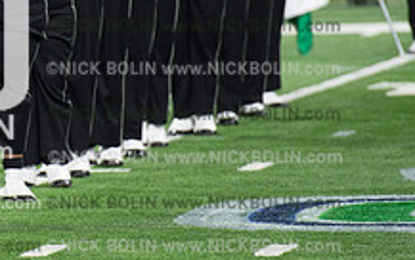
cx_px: -107
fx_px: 6169
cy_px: 69
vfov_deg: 2.4
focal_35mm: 545
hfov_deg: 3.8
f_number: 3.5
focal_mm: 200
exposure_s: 1/1000
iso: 2500
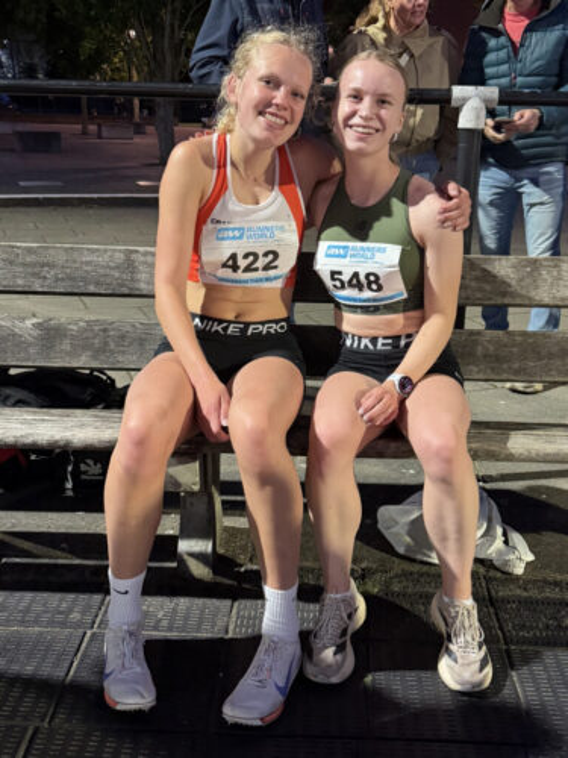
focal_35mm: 24
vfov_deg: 71.6
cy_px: 379
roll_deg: -1.1
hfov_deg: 56.8
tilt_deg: -17.2
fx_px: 525
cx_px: 284
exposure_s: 1/41
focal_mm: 6.76
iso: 800
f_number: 1.78
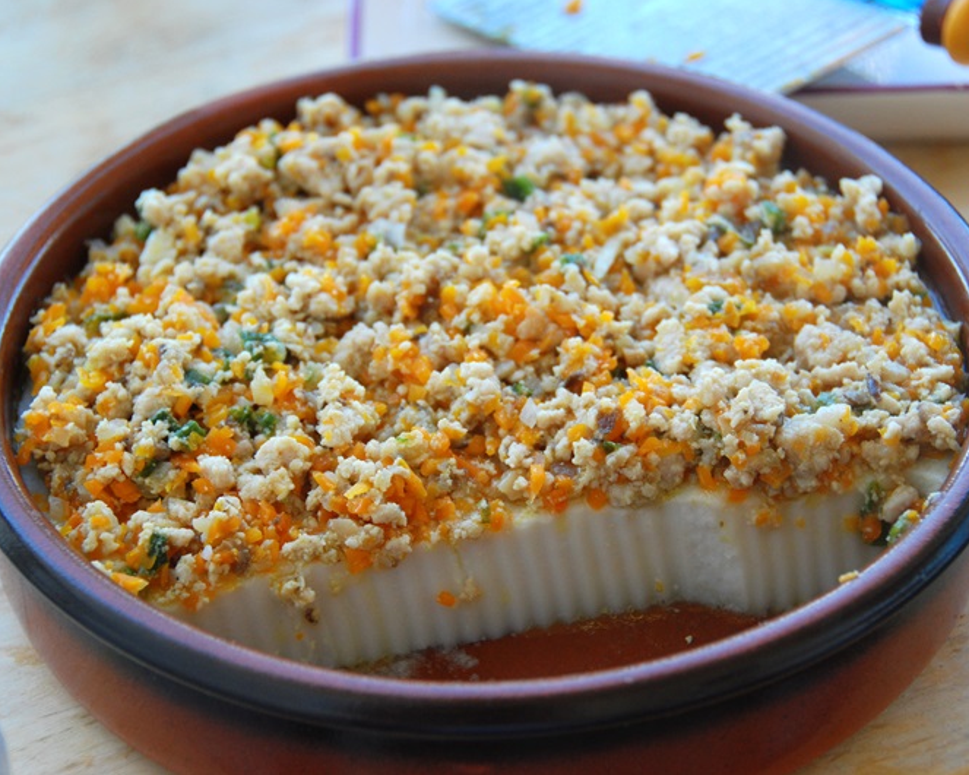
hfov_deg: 17.4
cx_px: 478
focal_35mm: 111
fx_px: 3170
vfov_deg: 13.9
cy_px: 386
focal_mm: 65
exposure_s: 1/125
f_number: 5
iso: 400
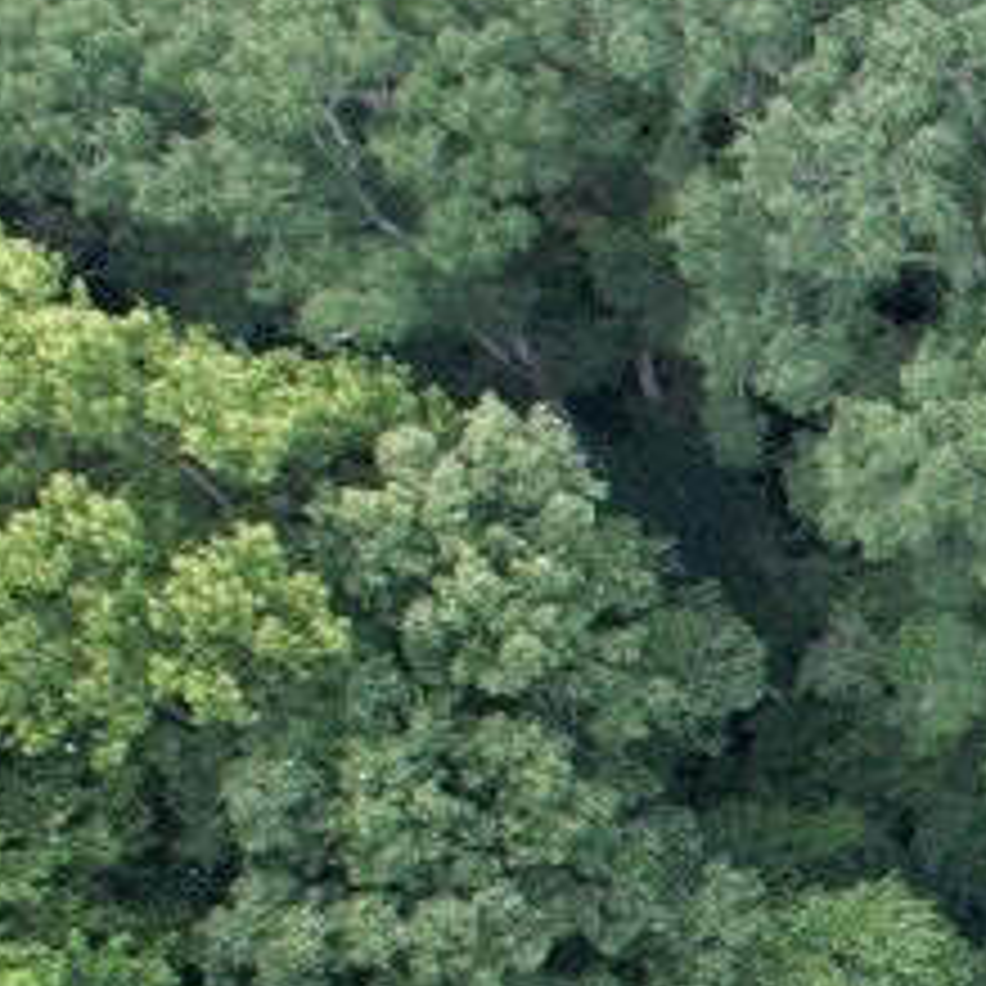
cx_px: 2881
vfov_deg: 13.1
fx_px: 4222
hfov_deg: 10.1
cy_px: 1009
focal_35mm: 131
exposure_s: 1/200
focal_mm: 8.4
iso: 100
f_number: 2.8
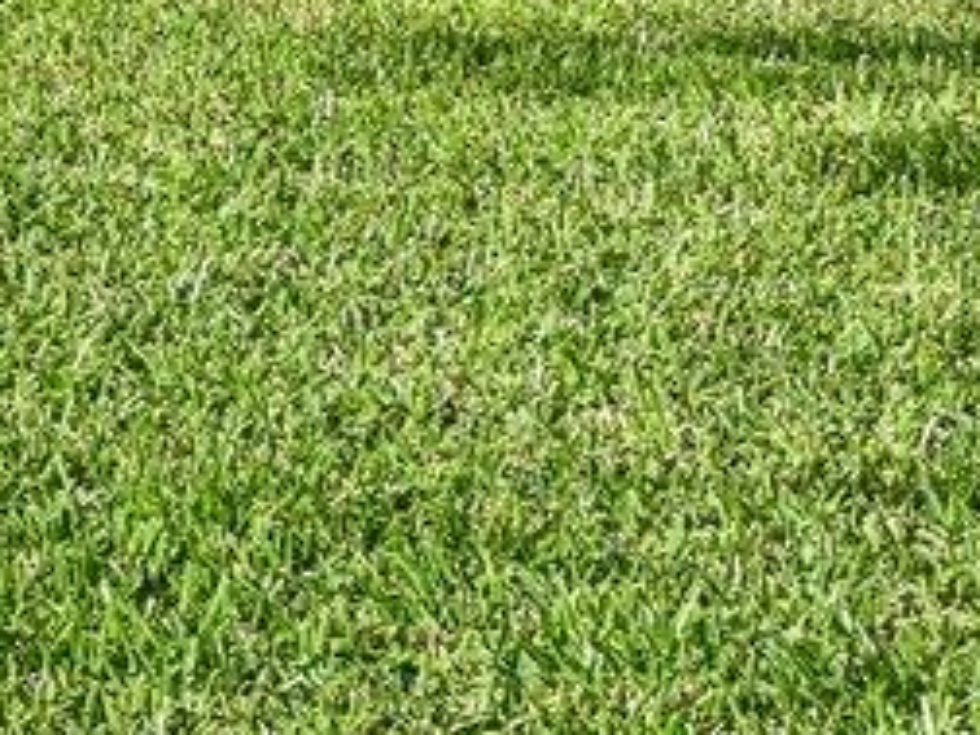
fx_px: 4869
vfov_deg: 8.2
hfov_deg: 8.1
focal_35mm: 172
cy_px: -815
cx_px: -2711
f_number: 8
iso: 100
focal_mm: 22
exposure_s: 1/160
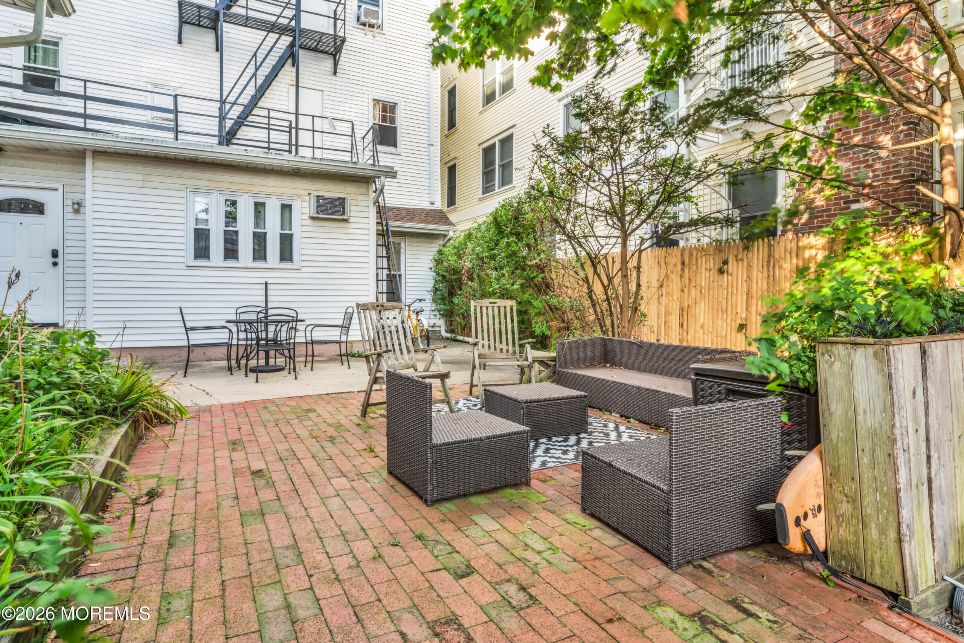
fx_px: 525
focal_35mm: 20
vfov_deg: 63.0
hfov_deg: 85.1
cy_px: 322
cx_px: 482
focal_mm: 19.6
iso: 100
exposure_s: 1/2.5
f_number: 22
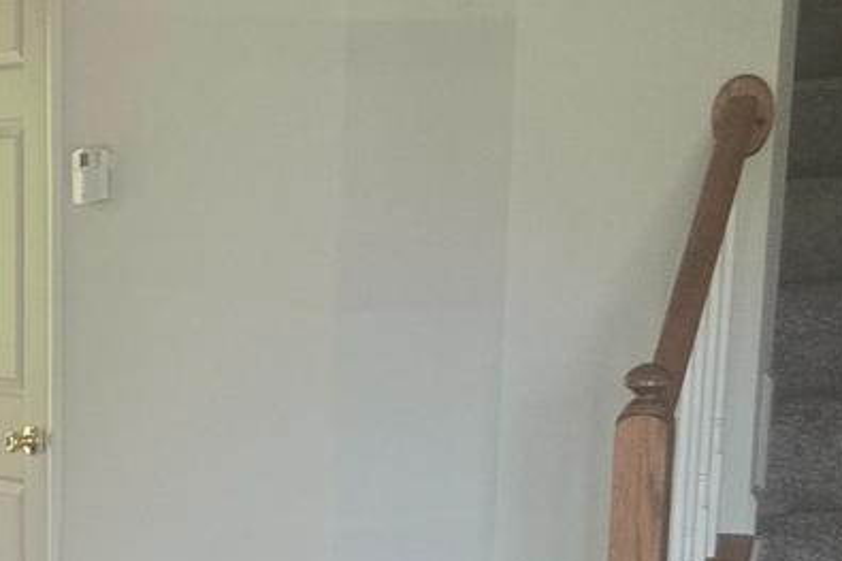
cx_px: -358
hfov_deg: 15.4
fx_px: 2899
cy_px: 1017
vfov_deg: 10.4
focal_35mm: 124
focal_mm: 5.4
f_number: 1.8
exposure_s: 1/120
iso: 200
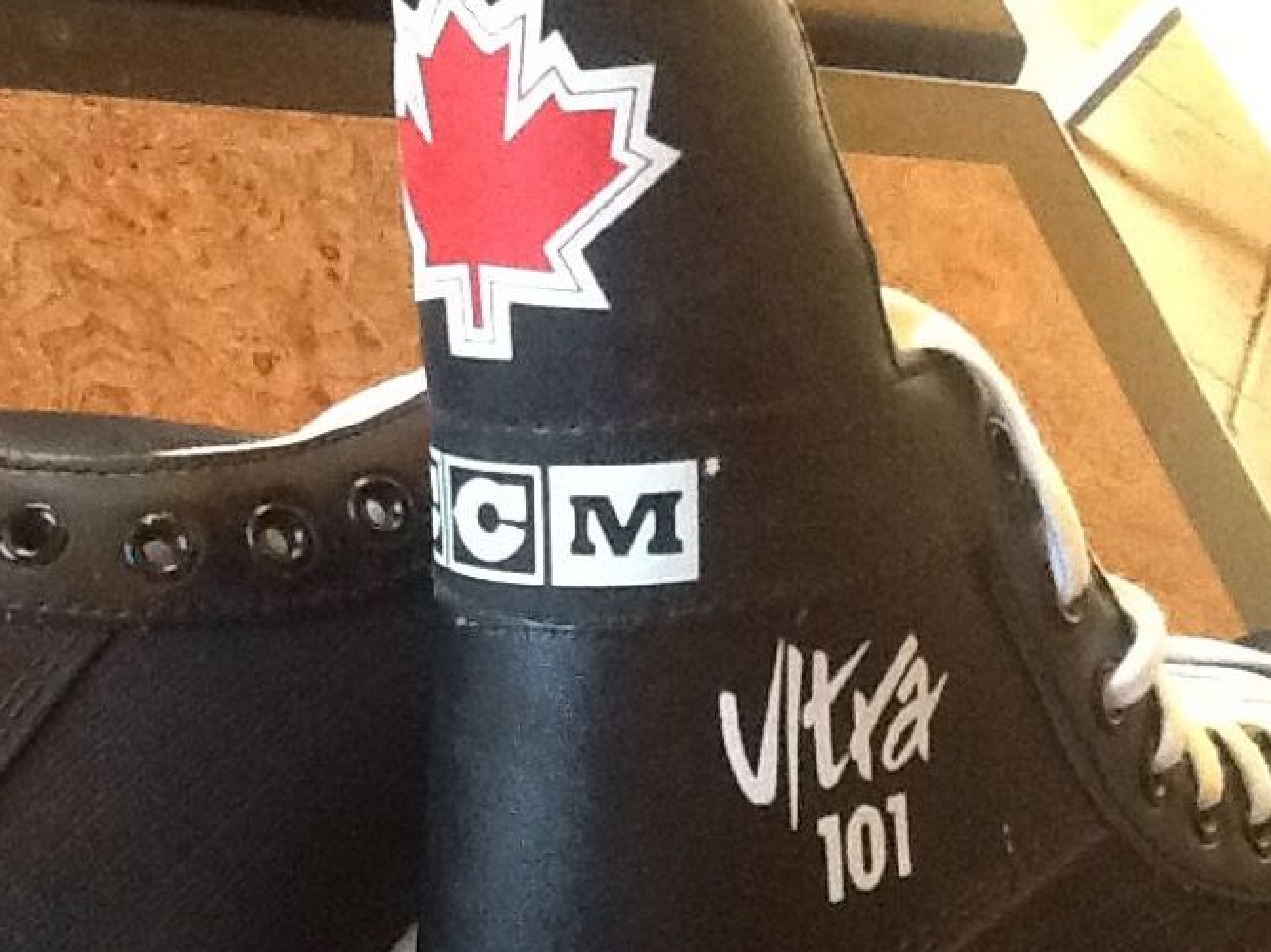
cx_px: 381
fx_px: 2423
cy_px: 529
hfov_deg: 29.1
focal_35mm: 66
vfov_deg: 22.2
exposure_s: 1/20
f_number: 2.4
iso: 320
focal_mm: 2.03
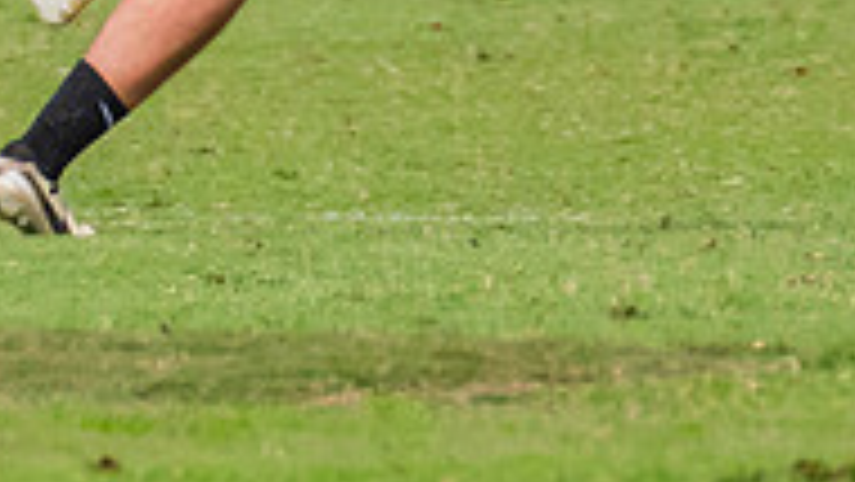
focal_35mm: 3265
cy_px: -430
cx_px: -268
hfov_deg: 0.7
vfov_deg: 0.4
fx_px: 74042
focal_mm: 420
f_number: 8
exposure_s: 1/1600
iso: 800
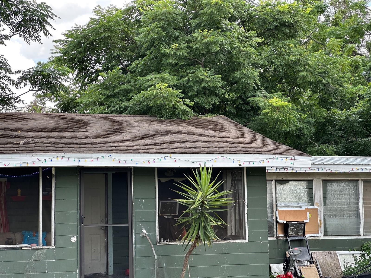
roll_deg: +0.5
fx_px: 825
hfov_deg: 25.3
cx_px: 186
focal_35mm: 77
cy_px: 139
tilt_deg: +5.1
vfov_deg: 19.1
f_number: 2.8
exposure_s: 1/119
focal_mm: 9
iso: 32
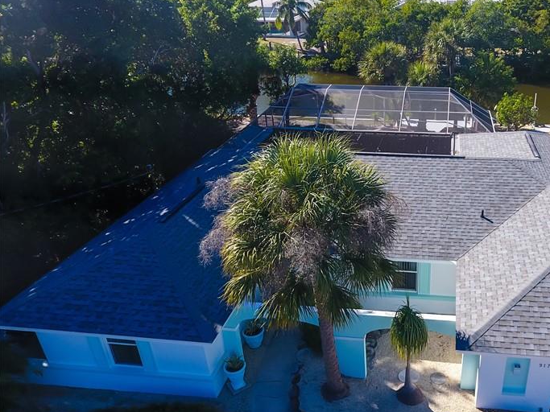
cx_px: 411
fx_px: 477
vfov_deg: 46.8
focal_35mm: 30
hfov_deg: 57.0
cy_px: 203
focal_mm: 3.61
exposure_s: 1/518
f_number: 2.8
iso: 100
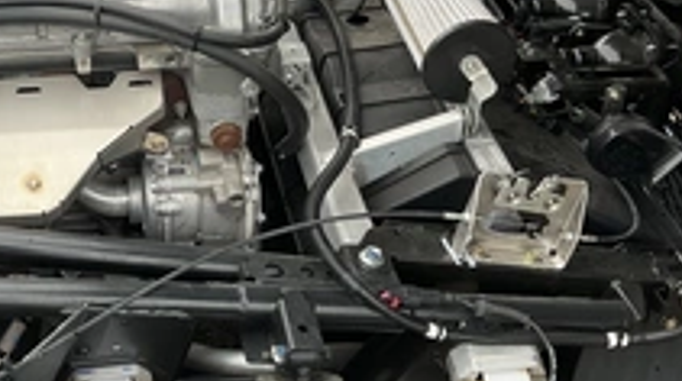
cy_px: 181
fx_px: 1084
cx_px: 129
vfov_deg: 20.0
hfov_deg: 33.8
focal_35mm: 60
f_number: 1.8
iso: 32
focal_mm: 3
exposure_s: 1/122
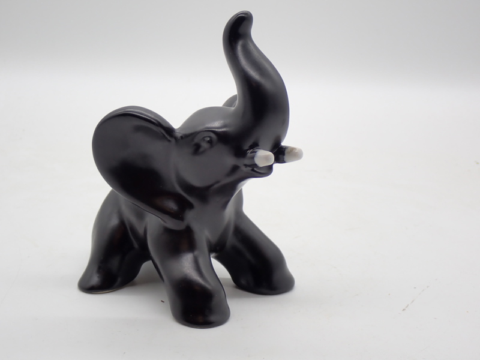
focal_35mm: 50
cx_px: 240
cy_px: 180
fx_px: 693
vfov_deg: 29.1
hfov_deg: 38.2
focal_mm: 8.79
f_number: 3.8
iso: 100
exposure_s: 1/160
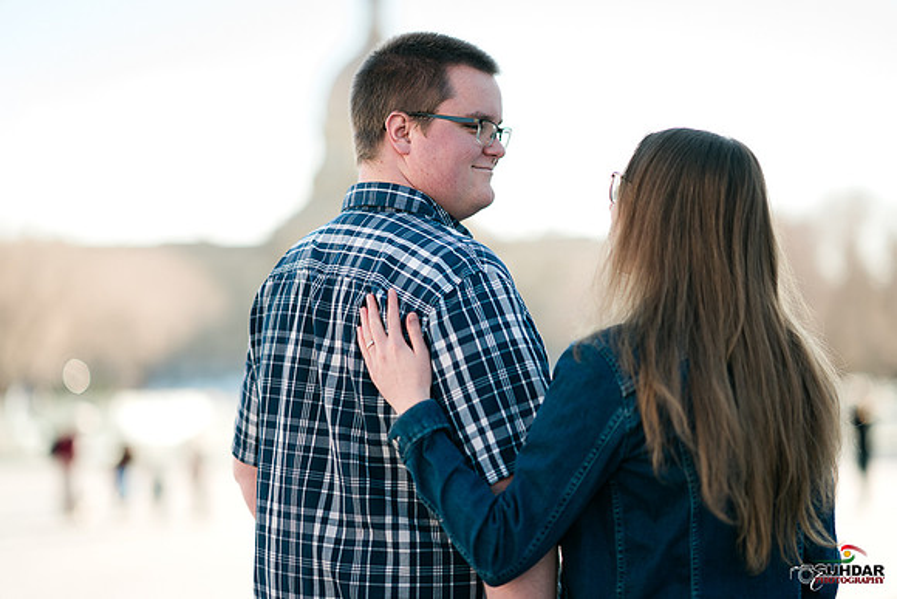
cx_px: 448
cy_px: 300
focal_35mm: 85
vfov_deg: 16.1
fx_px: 2118
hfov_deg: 23.9
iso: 100
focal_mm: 85
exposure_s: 1/1600
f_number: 1.4
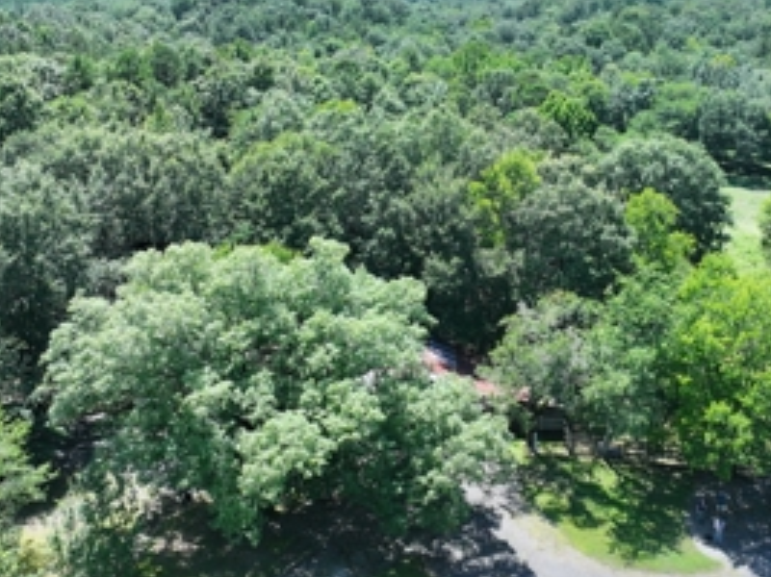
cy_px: 205
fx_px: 801
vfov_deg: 39.3
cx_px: 482
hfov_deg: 50.8
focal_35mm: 36
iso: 400
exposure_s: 1/2000
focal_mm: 12.29
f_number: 2.8
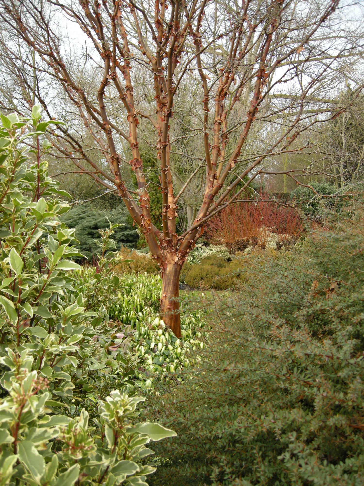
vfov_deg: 52.6
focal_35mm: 35
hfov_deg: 40.7
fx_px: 491
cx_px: 182
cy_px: 243
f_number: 3
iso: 64
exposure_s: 1/68.6
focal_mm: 7.5
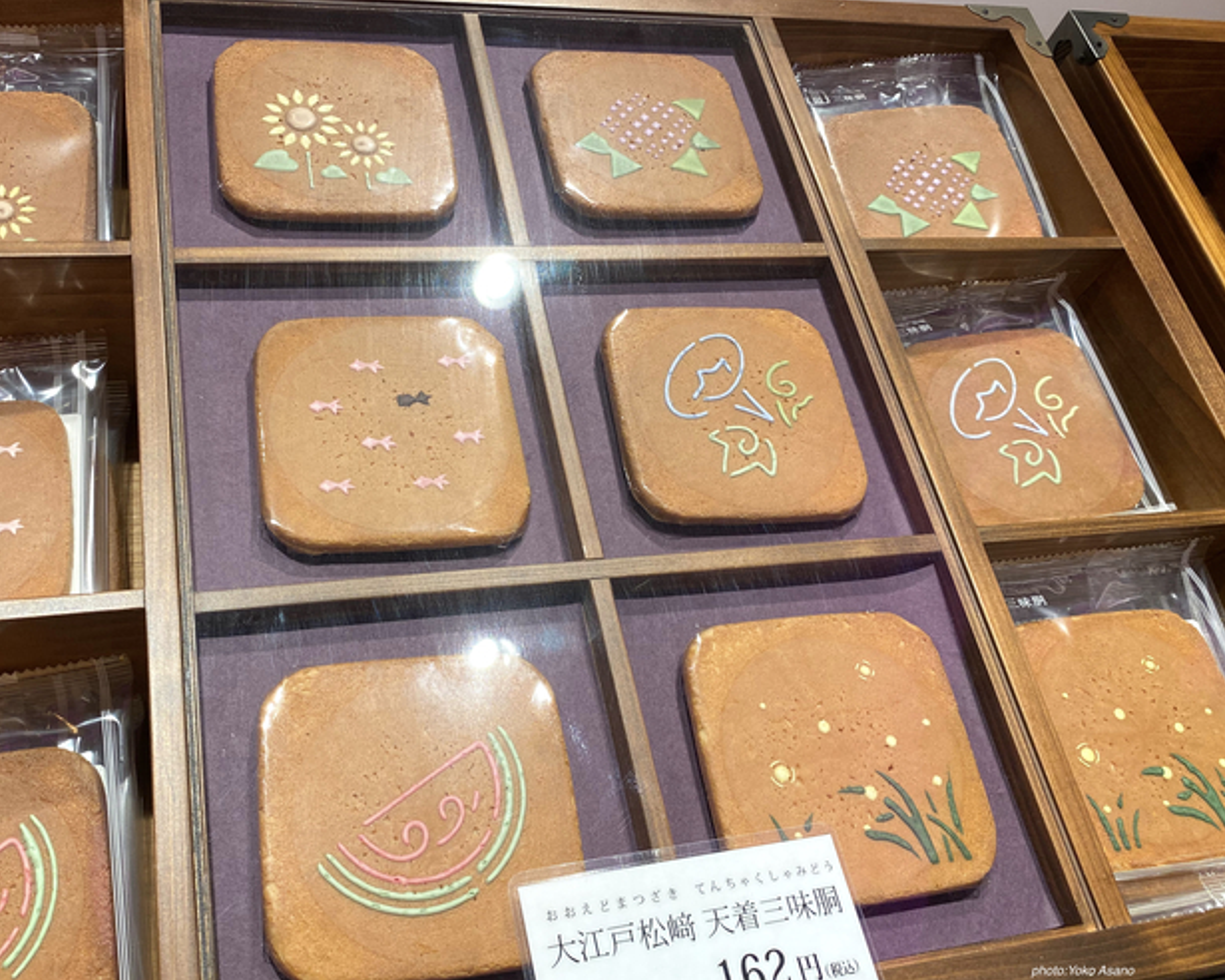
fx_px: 1196
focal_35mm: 33
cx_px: 536
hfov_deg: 54.1
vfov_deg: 44.5
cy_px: 444
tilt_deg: -14.3
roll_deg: -0.7
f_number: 1.8
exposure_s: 1/100
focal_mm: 4.25
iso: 100
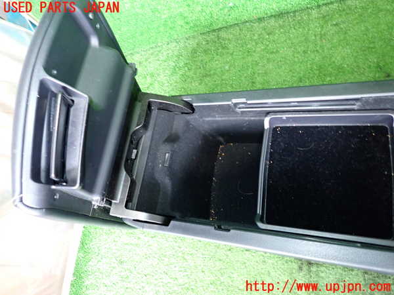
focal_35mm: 25
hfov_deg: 69.4
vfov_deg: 54.9
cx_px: 197
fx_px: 285
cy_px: 148
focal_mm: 4.5
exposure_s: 1/30
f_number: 2
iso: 800
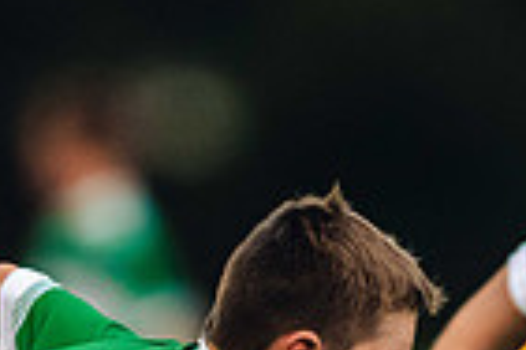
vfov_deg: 0.8
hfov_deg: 1.2
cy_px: 534
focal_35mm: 1754
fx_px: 25626
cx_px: 205
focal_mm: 400
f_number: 2.8
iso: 3200
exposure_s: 1/500
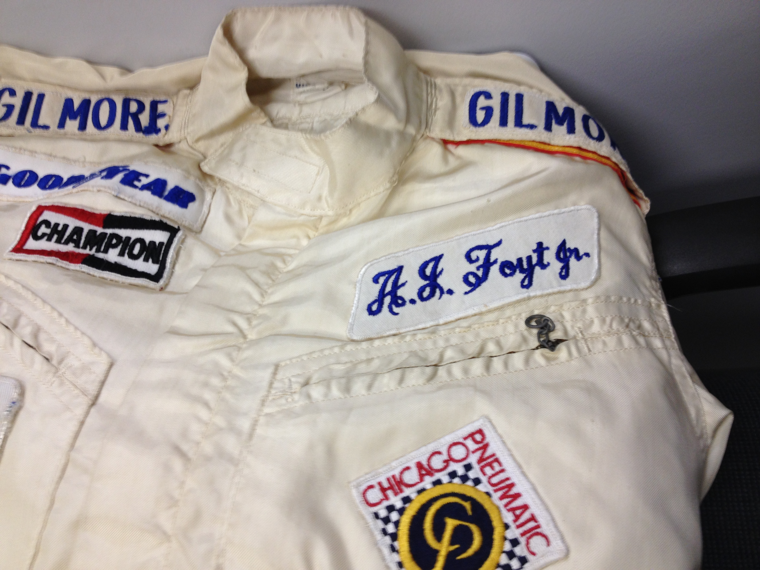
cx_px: 380
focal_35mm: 35
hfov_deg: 52.6
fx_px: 768
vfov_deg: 40.7
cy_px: 285
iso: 50
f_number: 2.4
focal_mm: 4.28
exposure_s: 1/20
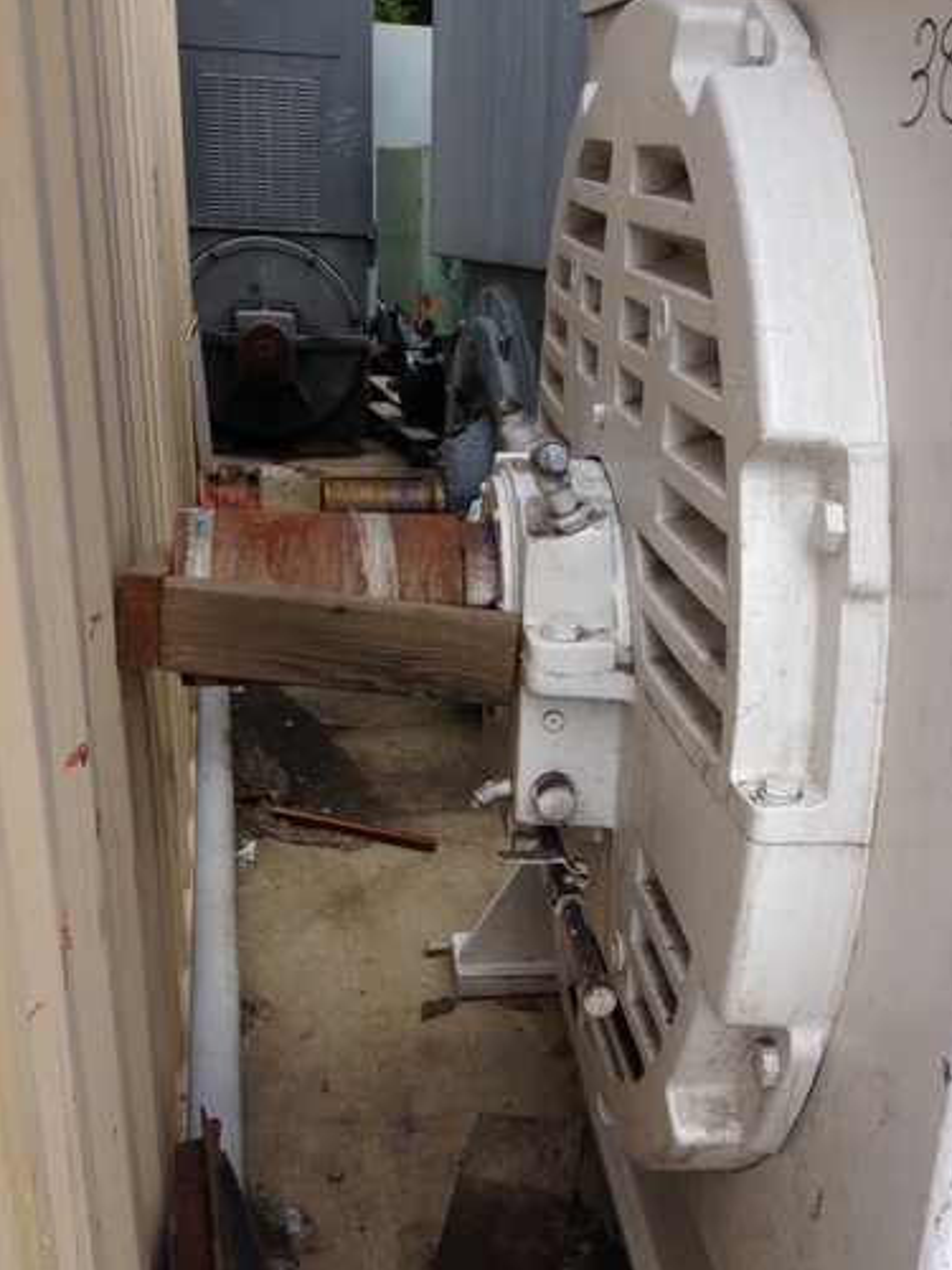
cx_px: 566
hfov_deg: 34.2
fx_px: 1540
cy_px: 737
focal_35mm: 42
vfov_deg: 44.6
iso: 50
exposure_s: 1/421
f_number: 2.4
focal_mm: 4.28
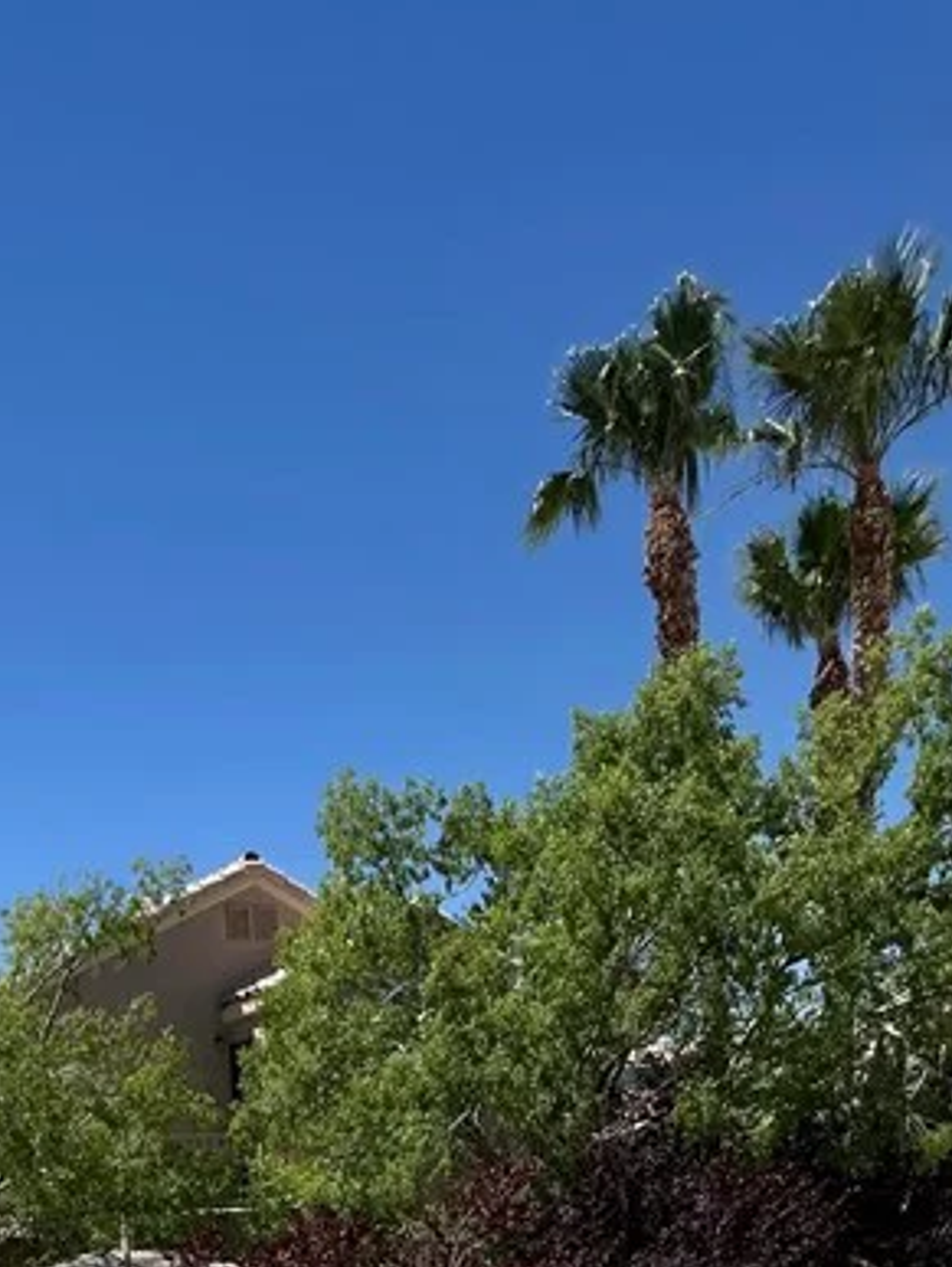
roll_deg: +2.2
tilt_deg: -15.4
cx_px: 249
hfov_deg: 37.8
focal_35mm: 37
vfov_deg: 36.6
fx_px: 1355
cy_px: 1568
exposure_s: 1/4831
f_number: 2.2
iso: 50
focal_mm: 2.22
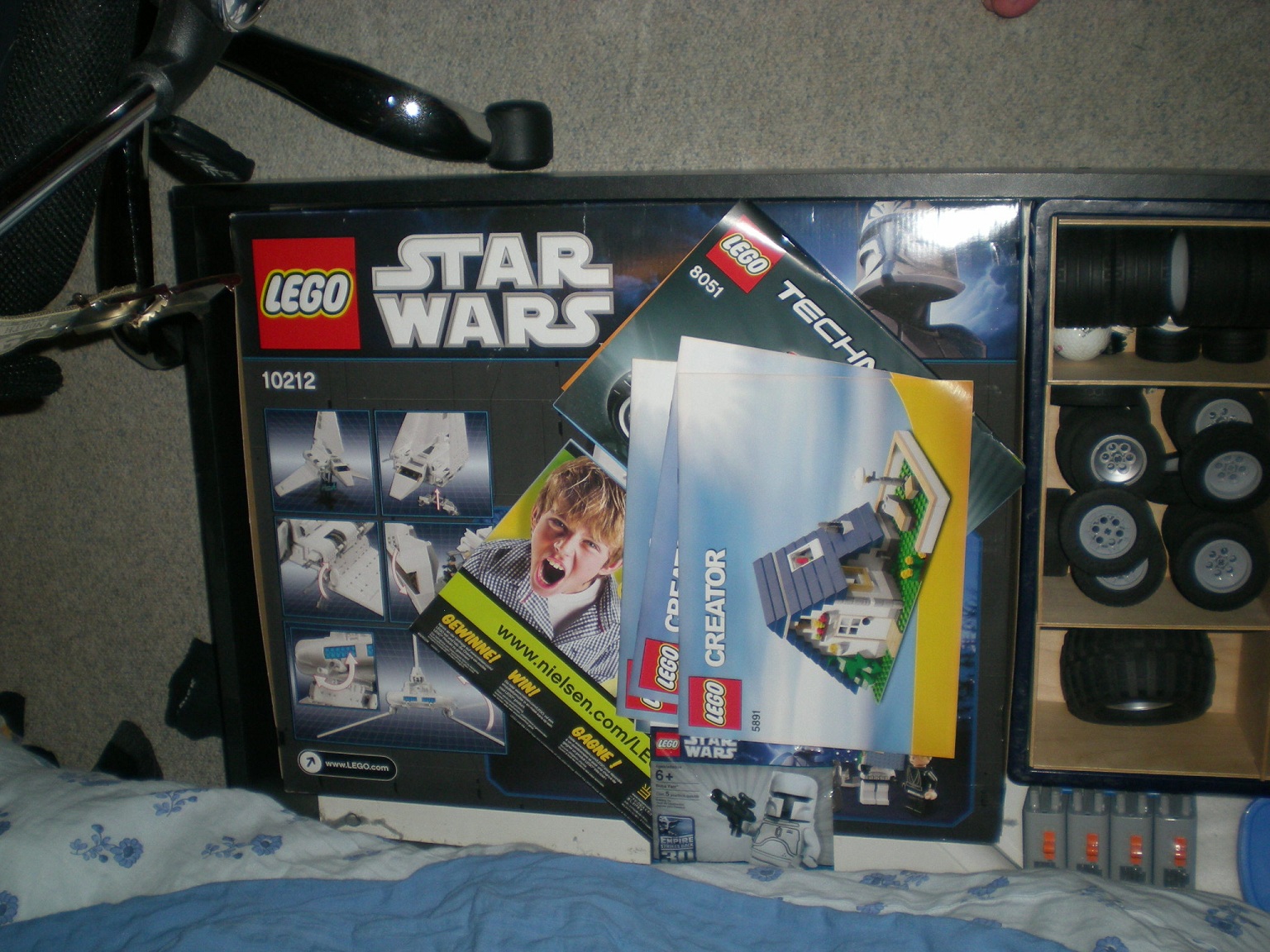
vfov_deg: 37.7
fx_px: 1394
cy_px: 476
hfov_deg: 49.0
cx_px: 635
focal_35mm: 38
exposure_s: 1/60
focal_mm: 6.3
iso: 100
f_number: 3.1
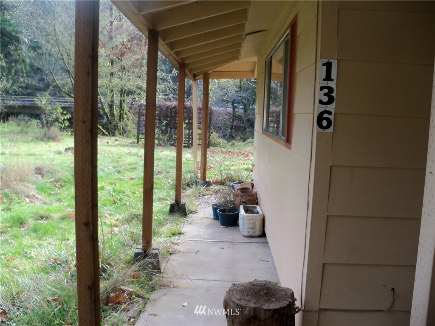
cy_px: 163
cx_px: 218
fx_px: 440
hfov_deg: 52.6
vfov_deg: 40.7
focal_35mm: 35
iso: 80
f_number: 3.5
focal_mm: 6.2
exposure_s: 1/80
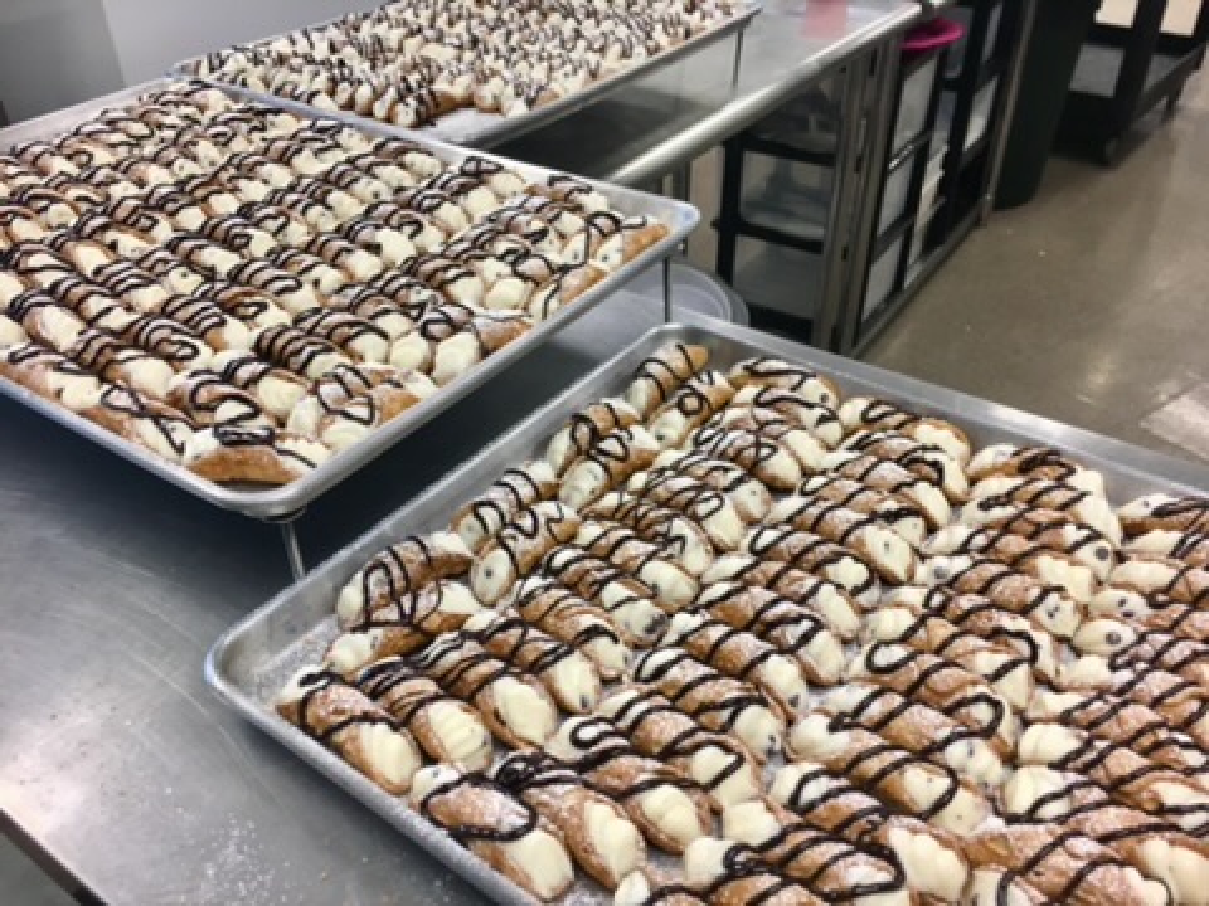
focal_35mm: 29
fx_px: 1013
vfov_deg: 48.2
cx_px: 604
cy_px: 453
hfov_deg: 61.7
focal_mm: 4.15
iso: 40
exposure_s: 1/30
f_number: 2.2
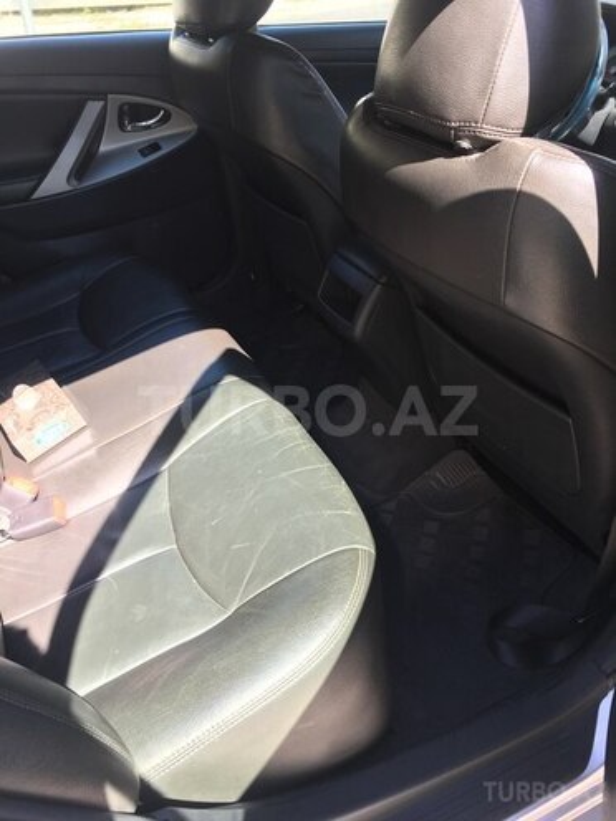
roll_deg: +2.4
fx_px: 688
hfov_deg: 48.2
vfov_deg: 61.7
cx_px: 308
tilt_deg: -36.1
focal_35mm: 29
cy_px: 410
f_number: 2.2
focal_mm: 4.15
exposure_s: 1/100
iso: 25
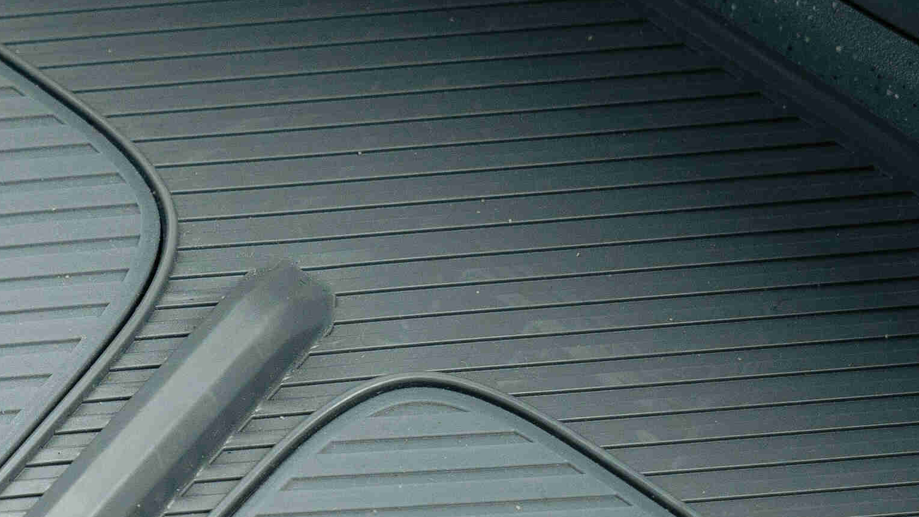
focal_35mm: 249
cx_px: -62
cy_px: 324
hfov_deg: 8.6
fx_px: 6067
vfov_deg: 4.9
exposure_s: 1/320
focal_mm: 52
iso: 800
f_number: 4
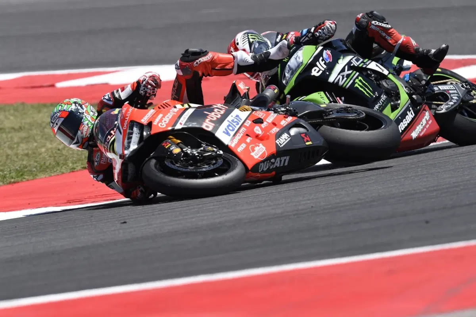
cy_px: 158
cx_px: 238
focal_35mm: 500
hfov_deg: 4.1
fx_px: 6608
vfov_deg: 2.7
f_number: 8
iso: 320
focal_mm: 500
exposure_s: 1/1000
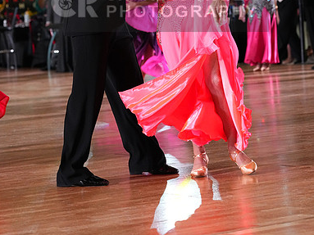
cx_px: 156
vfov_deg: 8.7
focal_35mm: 169
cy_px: 5
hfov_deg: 11.7
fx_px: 1533
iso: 6400
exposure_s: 1/400
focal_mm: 116
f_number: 5
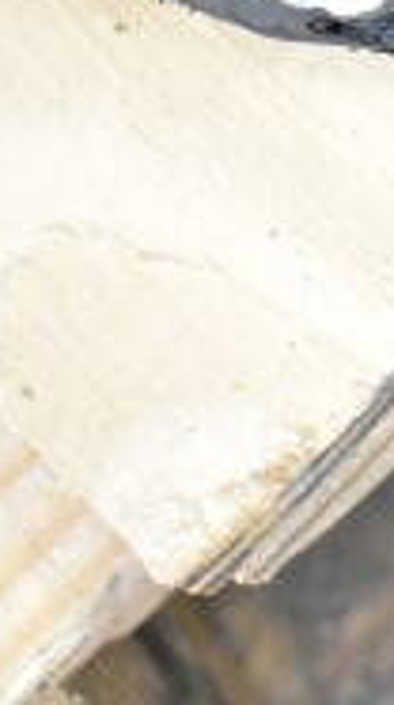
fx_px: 3470
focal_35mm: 186
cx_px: 1087
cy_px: -40
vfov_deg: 11.5
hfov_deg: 6.1
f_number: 4.8
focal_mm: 36
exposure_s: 1/60
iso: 8000
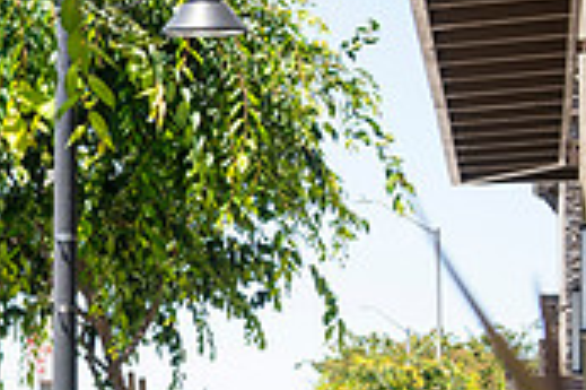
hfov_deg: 11.6
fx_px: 2781
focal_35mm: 171
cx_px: -271
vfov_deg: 8.0
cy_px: 331
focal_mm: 34
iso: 100
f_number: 6.3
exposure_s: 1/100
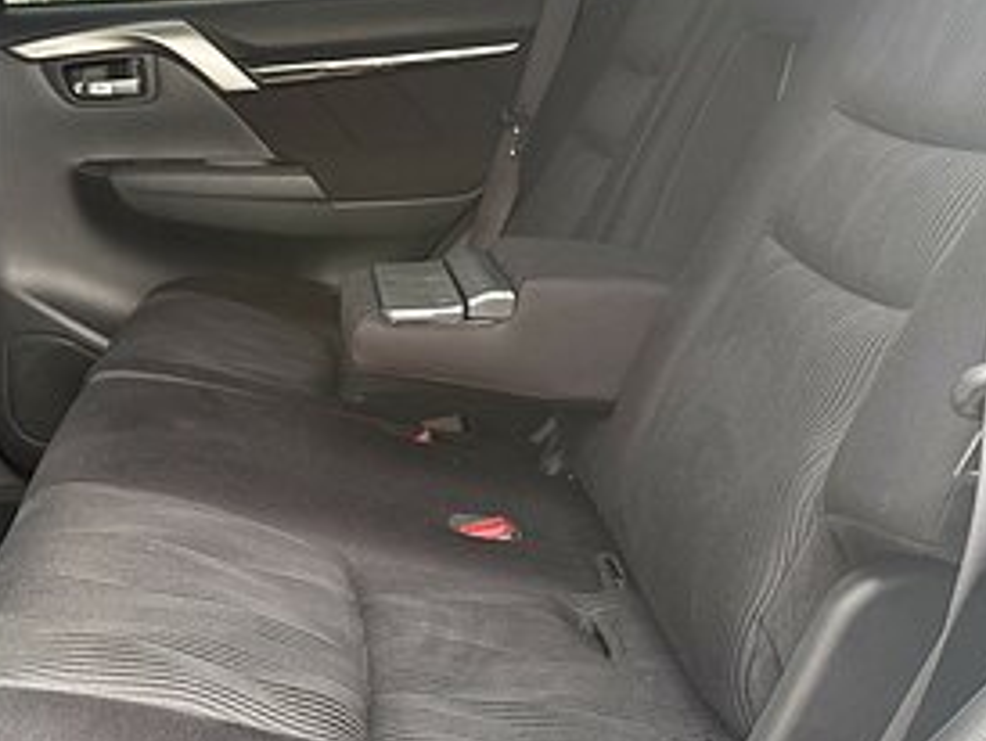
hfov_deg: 39.1
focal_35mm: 48
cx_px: 317
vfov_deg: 30.1
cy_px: 236
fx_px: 1368
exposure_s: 1/233
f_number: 1.78
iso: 200
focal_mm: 6.76
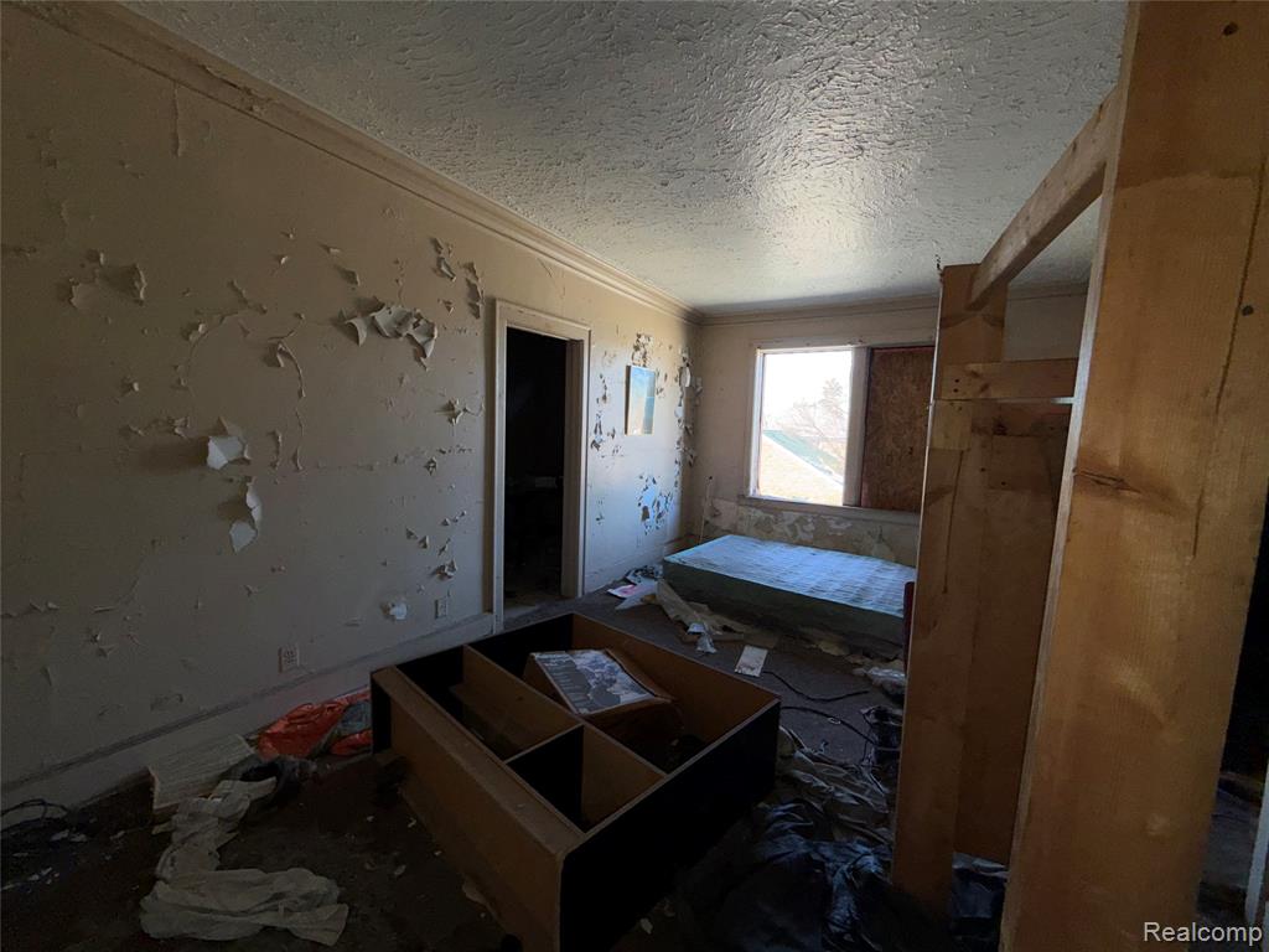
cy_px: 476
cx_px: 634
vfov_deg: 85.7
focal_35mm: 14
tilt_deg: -4.9
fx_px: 513
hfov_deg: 102.1
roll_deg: -1.9
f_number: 2.2
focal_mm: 2.22
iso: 40
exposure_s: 1/121
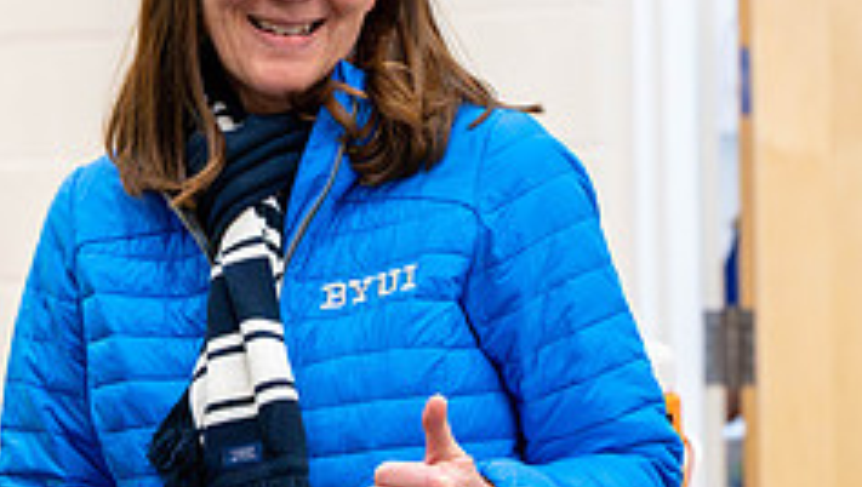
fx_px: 6339
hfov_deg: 7.8
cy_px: 291
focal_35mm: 277
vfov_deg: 4.4
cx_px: 143
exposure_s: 1/400
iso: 5000
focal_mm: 93
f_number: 4.5
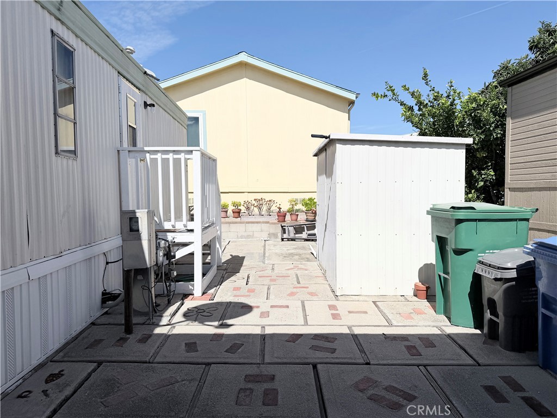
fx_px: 386
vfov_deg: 56.8
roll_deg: -0.6
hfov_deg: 71.6
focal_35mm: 24
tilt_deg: -2.0
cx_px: 278
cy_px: 209
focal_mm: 6.76
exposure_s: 1/14286
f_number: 1.78
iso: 80
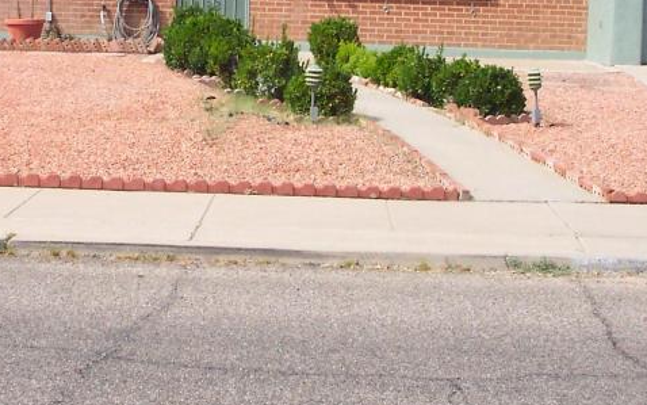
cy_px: -9
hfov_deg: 24.0
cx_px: 225
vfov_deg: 14.9
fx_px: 1517
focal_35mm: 86
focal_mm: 7.5
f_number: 9.5
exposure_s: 1/125
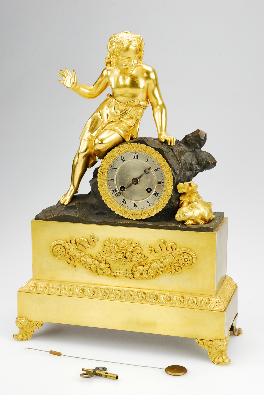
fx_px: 855
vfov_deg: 26.0
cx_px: 132
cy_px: 198
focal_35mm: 78
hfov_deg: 17.5
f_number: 13
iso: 1250
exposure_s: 1/640
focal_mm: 52
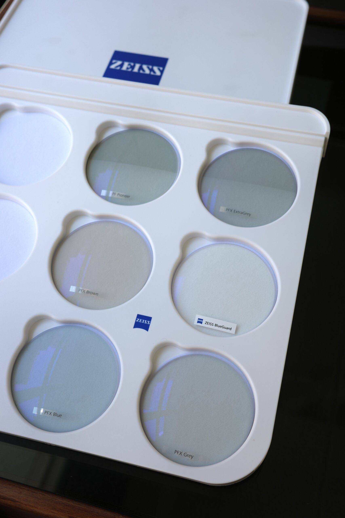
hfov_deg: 33.4
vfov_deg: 48.5
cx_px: 172
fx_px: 575
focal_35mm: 40
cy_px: 259
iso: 100
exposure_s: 1/30
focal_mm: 26
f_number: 5
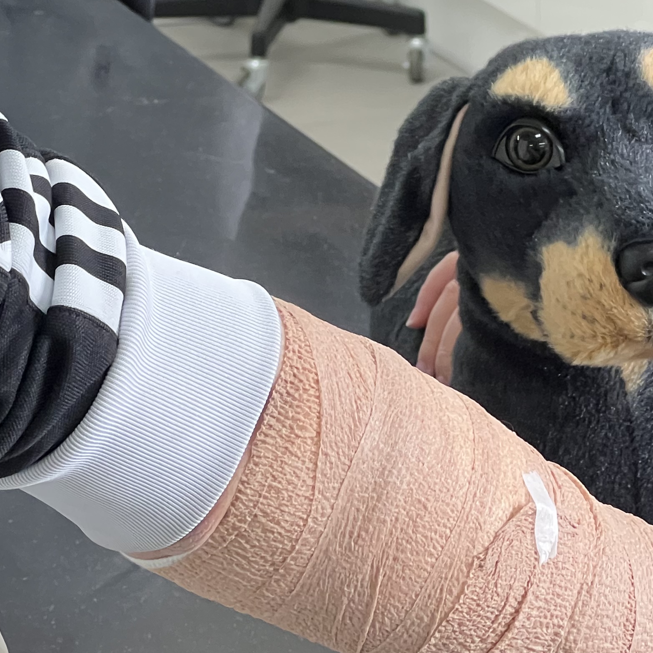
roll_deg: -1.1
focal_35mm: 175
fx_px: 3735
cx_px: 547
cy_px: 586
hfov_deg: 10.0
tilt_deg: -22.5
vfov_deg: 9.9
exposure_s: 1/120
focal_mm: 9
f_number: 2.8
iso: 200
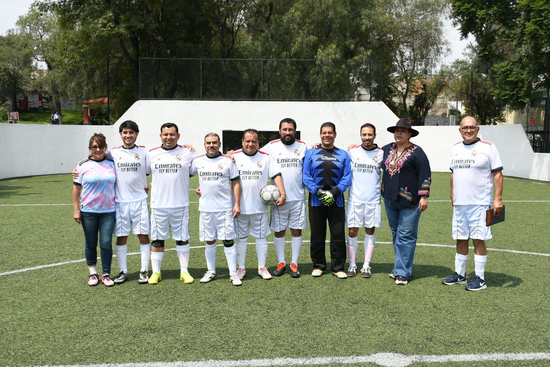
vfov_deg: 34.2
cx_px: 275
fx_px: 596
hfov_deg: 49.6
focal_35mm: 39
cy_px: 184
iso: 500
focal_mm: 26
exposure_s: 1/1600
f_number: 5.6
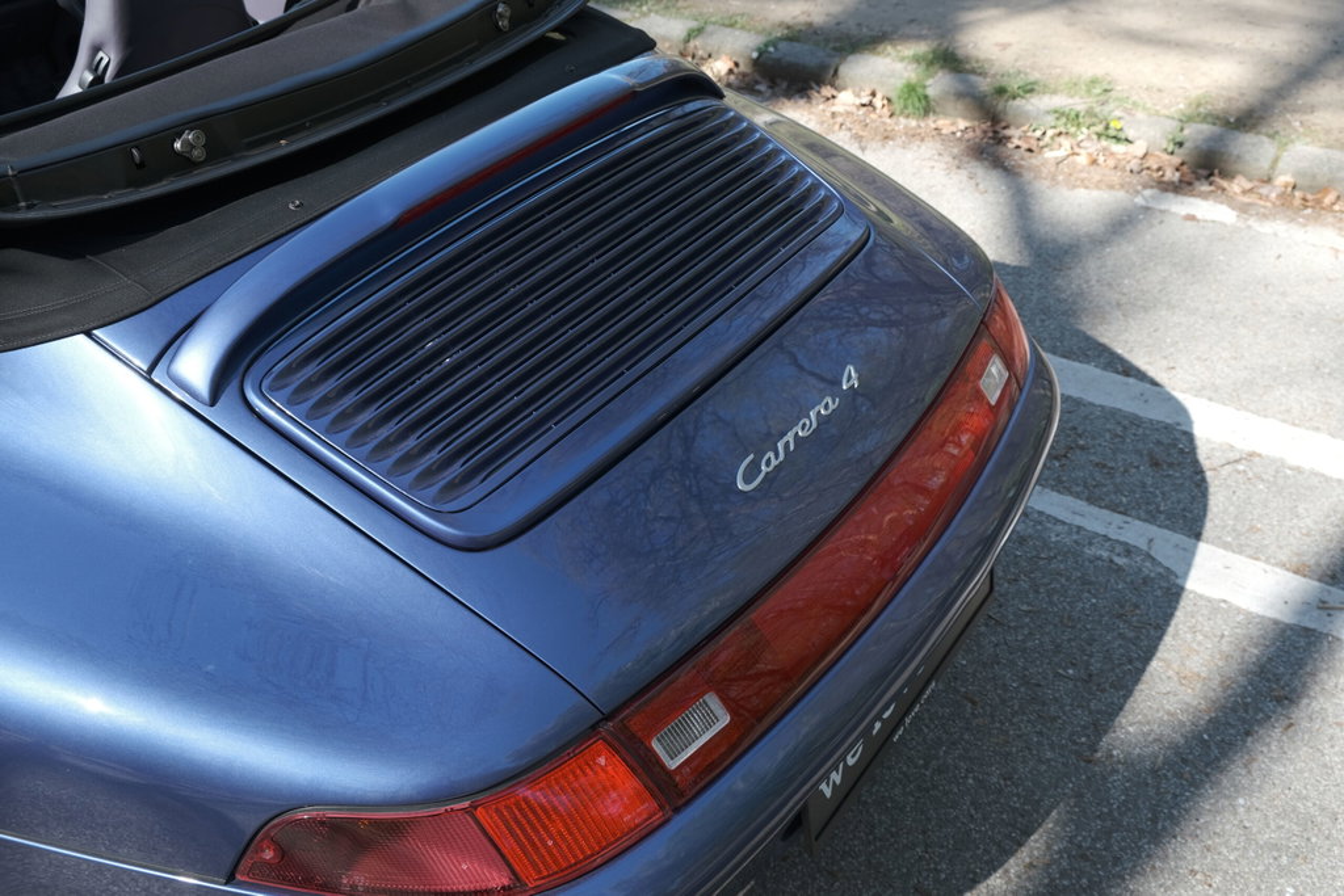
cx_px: 672
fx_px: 1307
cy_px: 448
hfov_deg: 54.4
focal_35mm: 35
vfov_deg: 37.9
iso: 320
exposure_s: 1/250
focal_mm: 23.3
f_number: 5
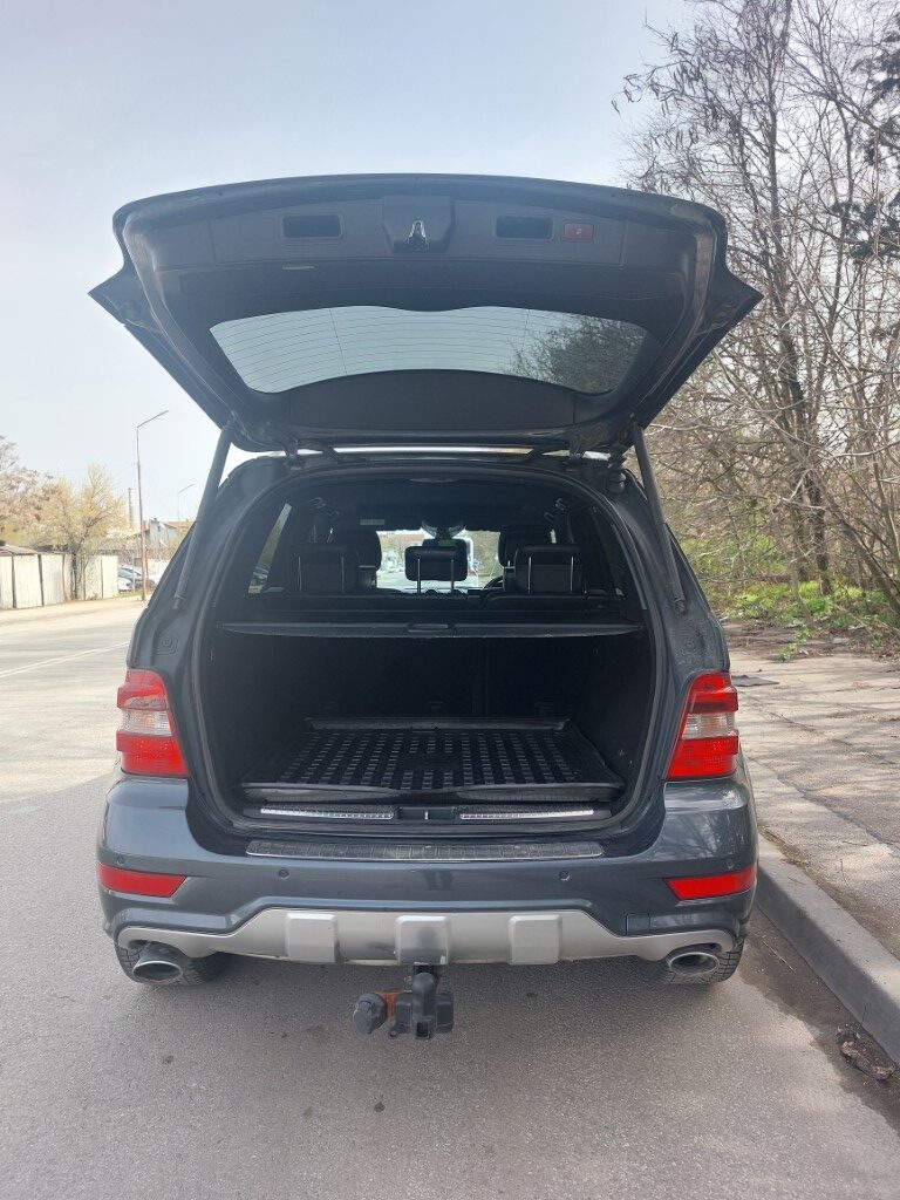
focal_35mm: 24
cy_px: 600
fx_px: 832
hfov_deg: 56.8
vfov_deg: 71.6
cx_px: 450
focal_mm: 5.23
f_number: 1.8
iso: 25
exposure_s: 1/258
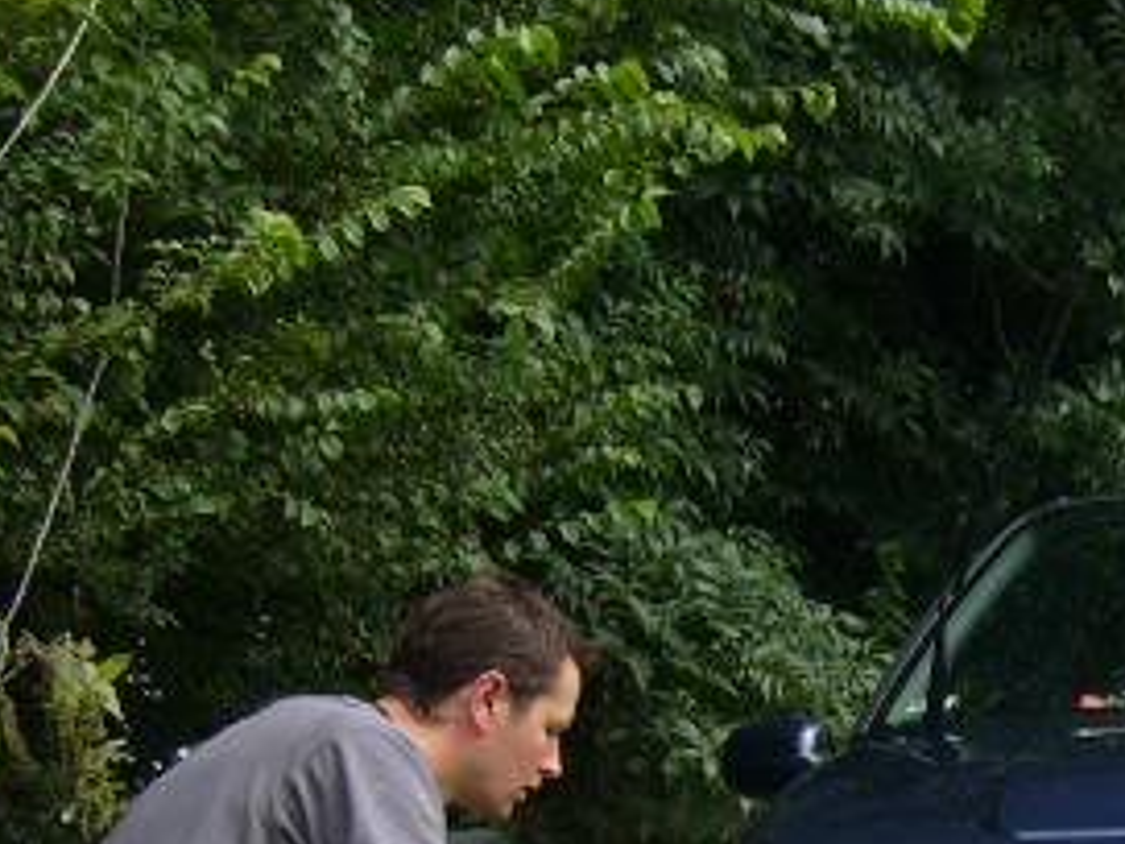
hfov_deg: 18.4
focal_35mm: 103
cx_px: 1204
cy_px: 1043
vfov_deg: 13.9
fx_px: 3347
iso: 100
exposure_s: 1/160
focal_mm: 5.8
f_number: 5.6
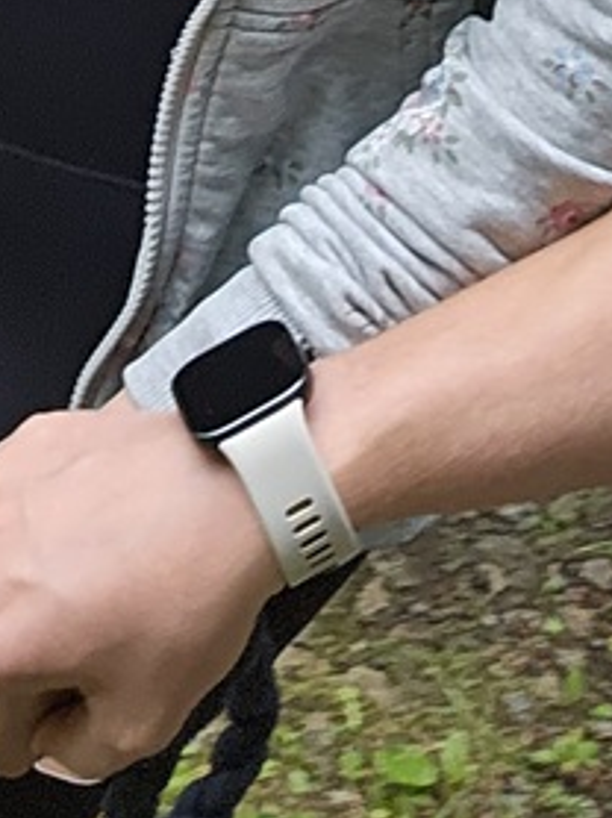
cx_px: 415
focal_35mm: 108
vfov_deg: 14.9
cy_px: -824
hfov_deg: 13.7
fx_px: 2550
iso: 40
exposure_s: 1/120
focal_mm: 3.3
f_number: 2.2
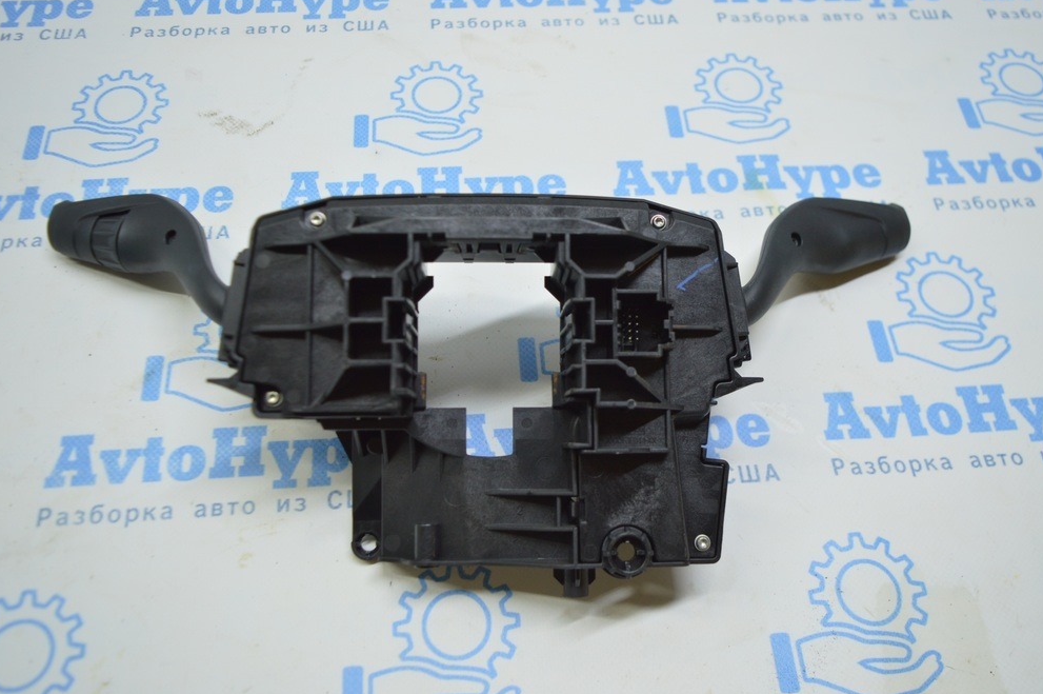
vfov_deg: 42.3
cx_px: 517
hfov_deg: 60.3
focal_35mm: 31
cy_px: 347
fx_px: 897
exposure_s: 1/60
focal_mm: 20
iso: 400
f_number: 3.5
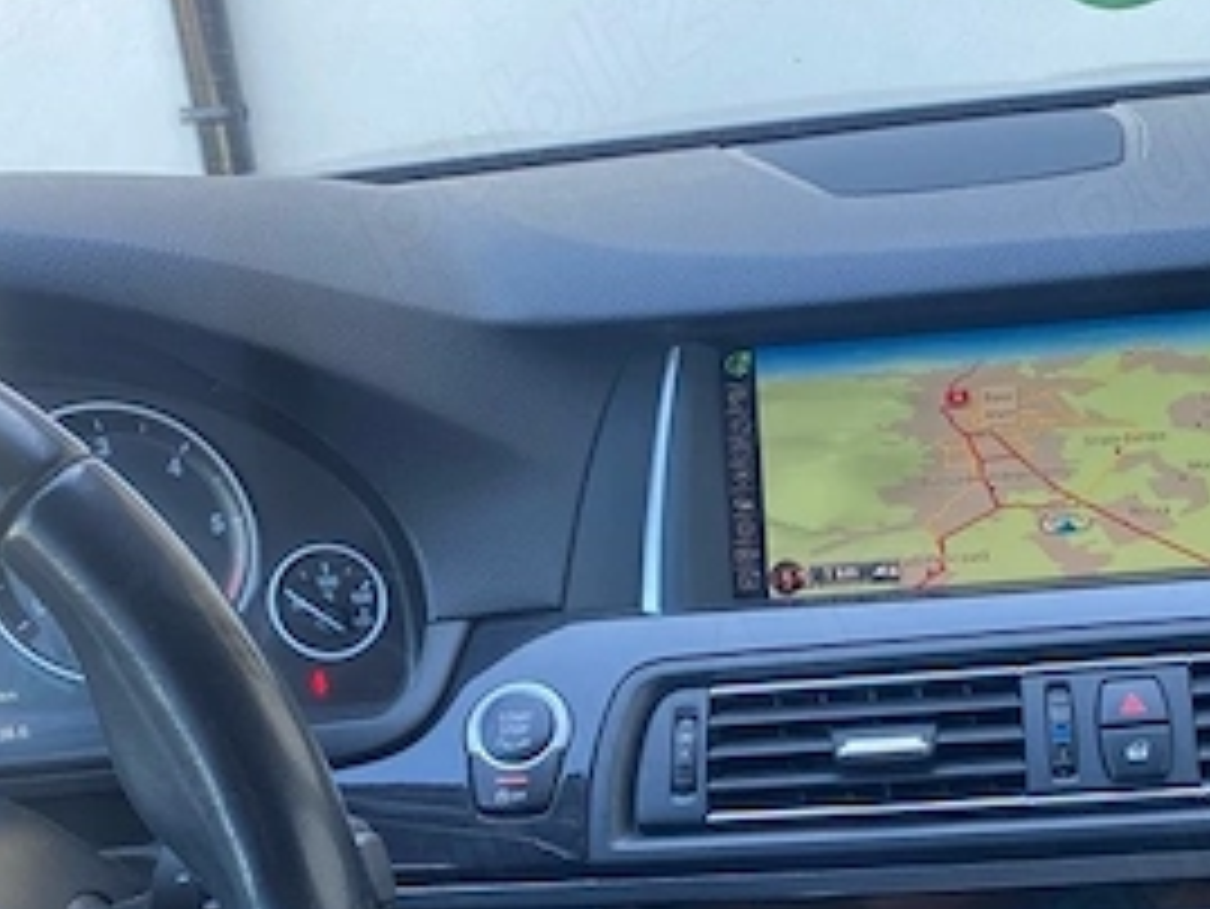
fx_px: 2028
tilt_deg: -23.4
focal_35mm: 58
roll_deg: +5.5
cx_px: 819
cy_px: 765
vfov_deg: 24.7
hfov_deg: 32.9
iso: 100
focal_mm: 4.25
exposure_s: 1/106
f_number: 1.8
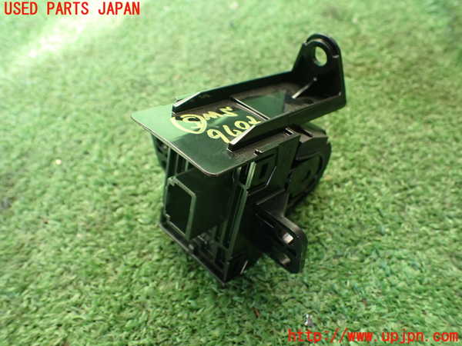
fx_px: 400
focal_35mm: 30
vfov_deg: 46.8
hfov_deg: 60.0
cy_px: 173
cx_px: 231
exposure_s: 1/125
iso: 320
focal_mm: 5.4
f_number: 2.3
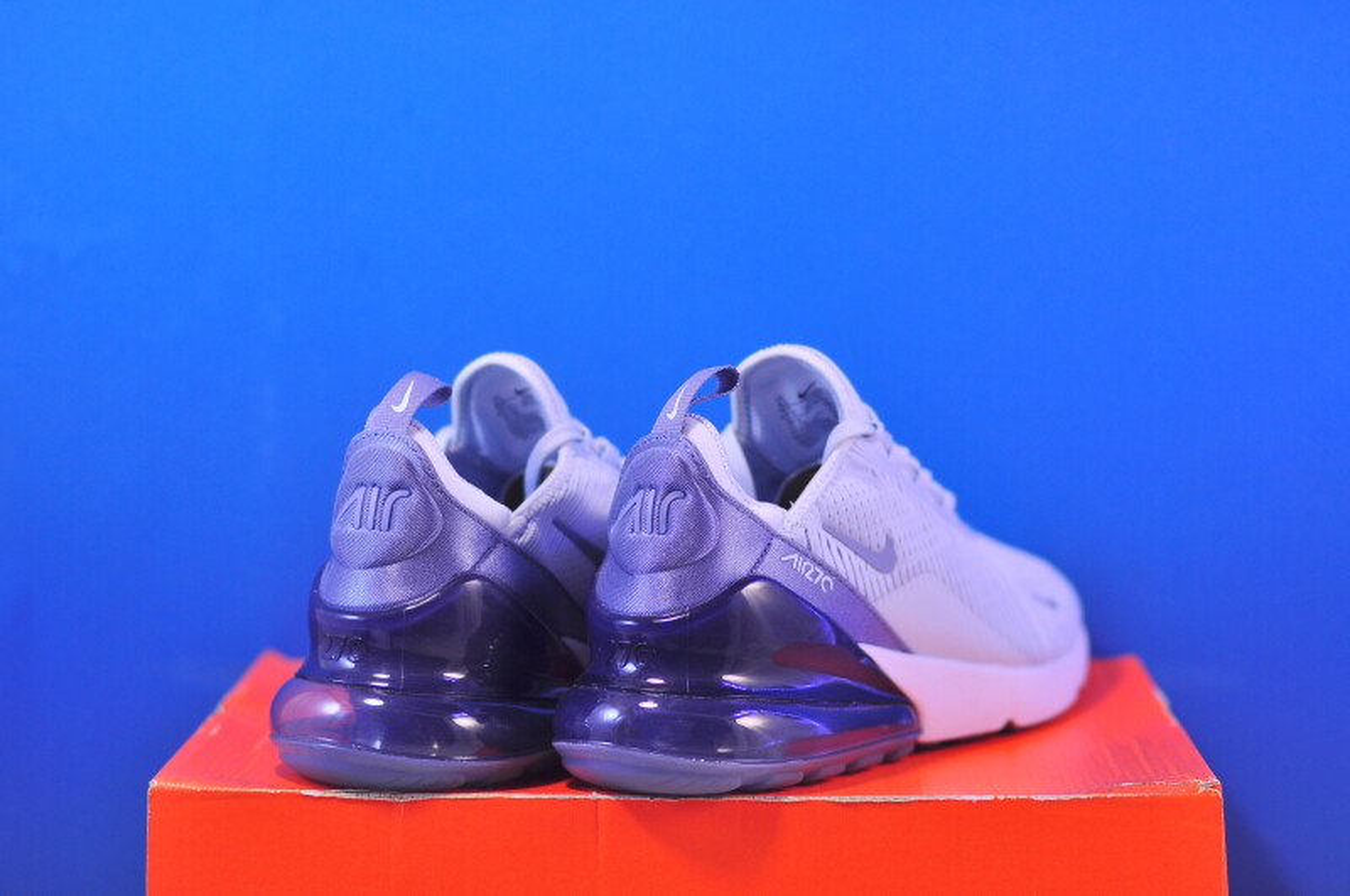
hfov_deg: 27.0
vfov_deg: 18.1
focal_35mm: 75
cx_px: 675
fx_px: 2808
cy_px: 448
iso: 250
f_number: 2.2
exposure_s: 1/320
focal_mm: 50
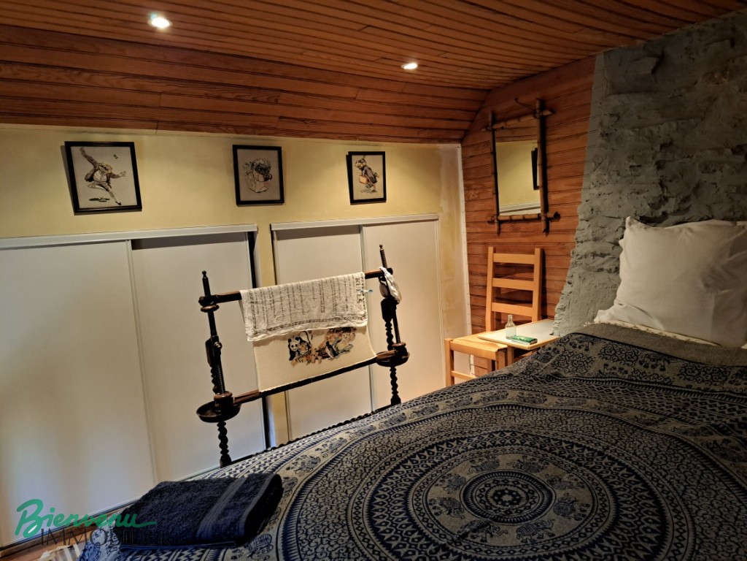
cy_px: 280
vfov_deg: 56.8
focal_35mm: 24
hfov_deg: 71.6
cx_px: 374
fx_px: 518
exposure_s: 1/33
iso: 500
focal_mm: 5.23
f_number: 1.8
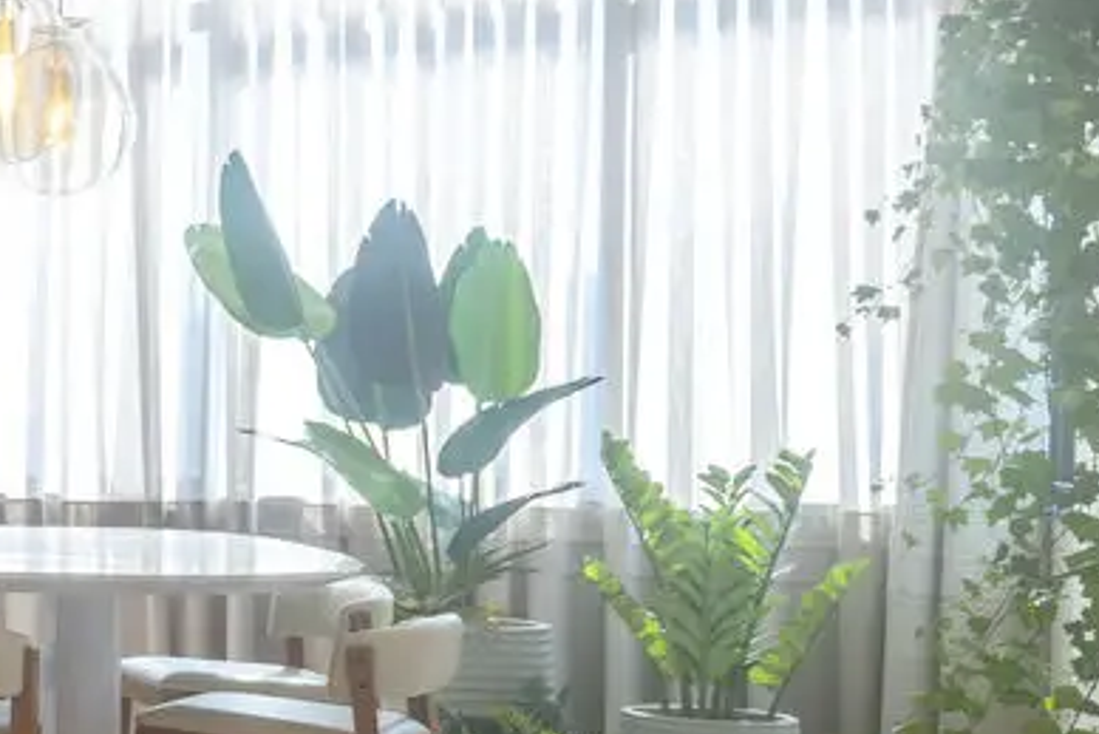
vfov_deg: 19.4
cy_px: 496
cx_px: -1057
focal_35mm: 70
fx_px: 2138
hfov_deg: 18.9
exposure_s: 1/6
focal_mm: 17
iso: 100
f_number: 9
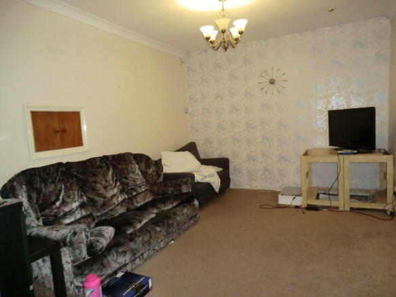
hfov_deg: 71.6
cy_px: 148
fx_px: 274
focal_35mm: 24
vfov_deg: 56.8
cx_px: 198
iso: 400
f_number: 3.2
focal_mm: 4.3
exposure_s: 1/40
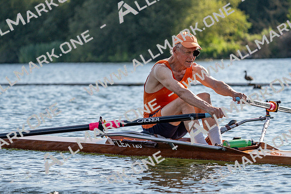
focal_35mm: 200
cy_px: 97
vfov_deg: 6.9
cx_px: 146
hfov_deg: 10.3
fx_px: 1617
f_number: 5.6
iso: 250
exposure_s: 1/1600
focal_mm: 200
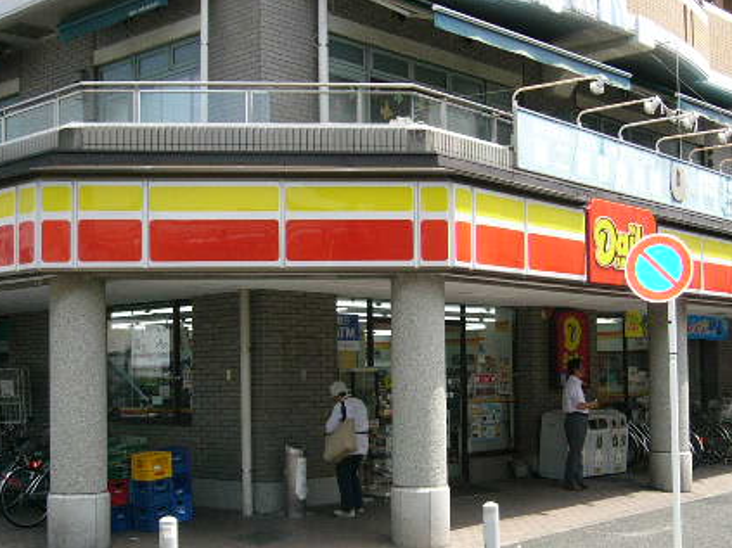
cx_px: 417
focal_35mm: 53
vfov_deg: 27.5
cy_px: 313
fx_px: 1120
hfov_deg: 36.1
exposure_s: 1/100
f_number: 8
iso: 100
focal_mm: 5.8
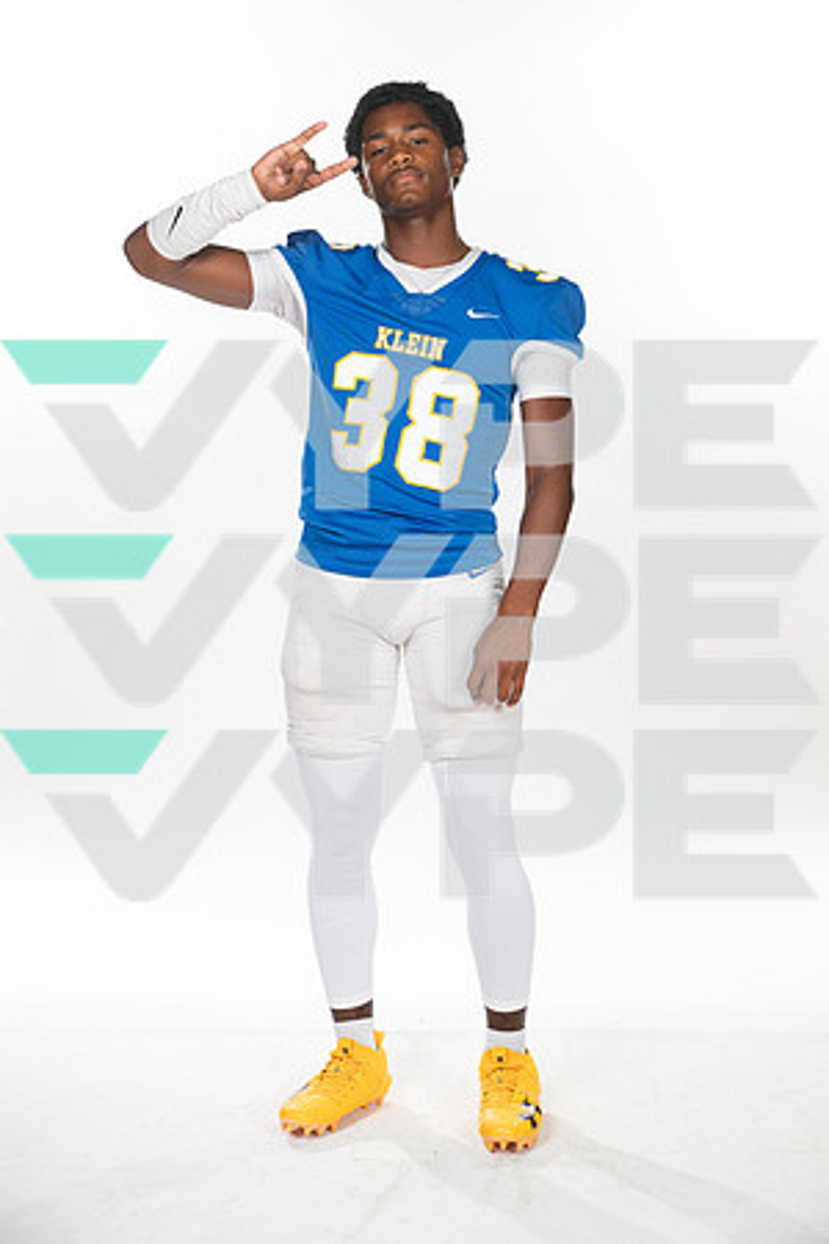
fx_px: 2072
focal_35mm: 60
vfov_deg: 33.4
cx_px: 414
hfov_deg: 22.6
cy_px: 622
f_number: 7.1
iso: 800
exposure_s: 1/320
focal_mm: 60
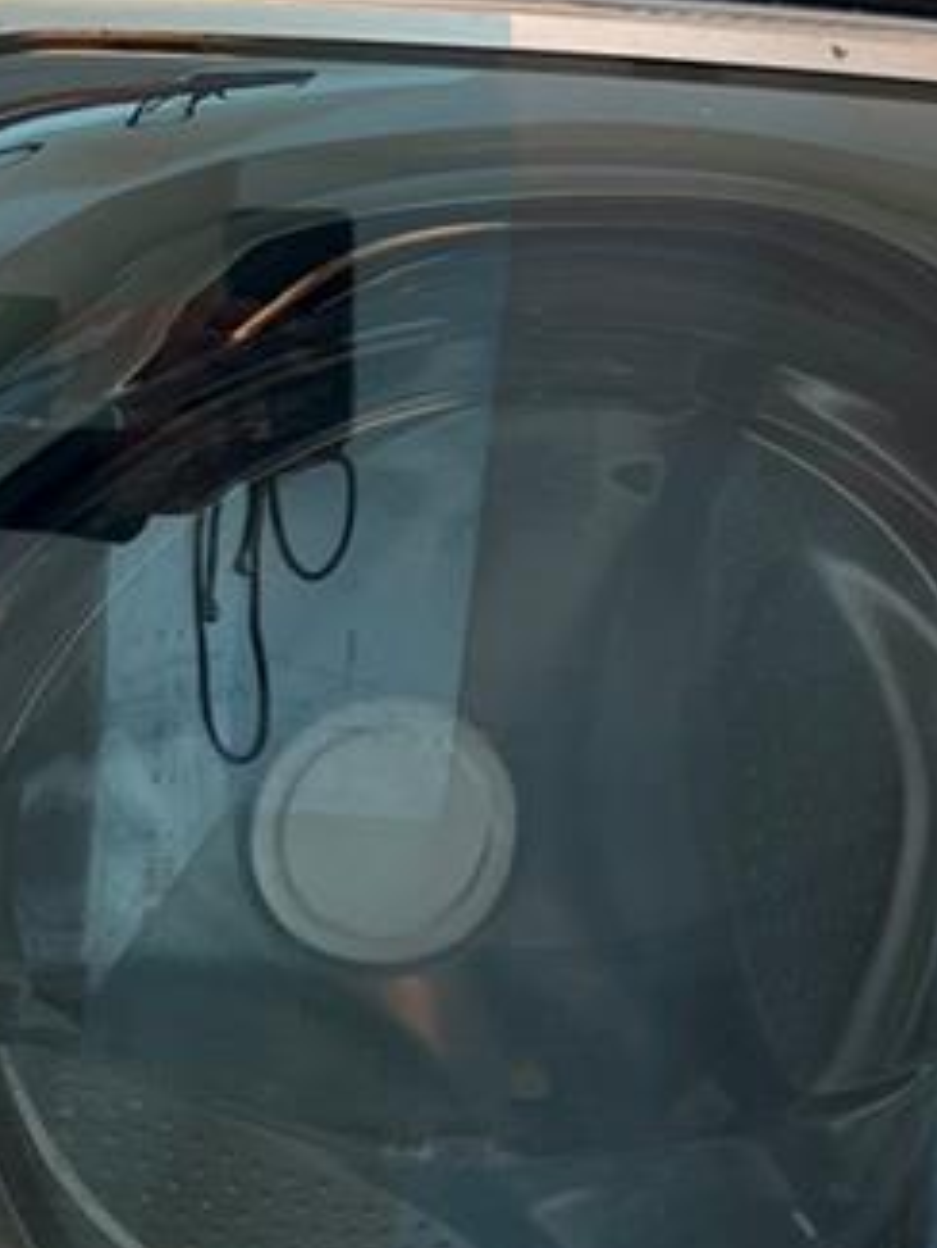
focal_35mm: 96
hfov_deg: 15.4
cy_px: 1029
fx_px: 3462
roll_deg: -6.0
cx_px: 273
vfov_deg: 20.2
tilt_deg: -16.6
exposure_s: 1/120
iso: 100
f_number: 1.5
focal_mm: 5.7
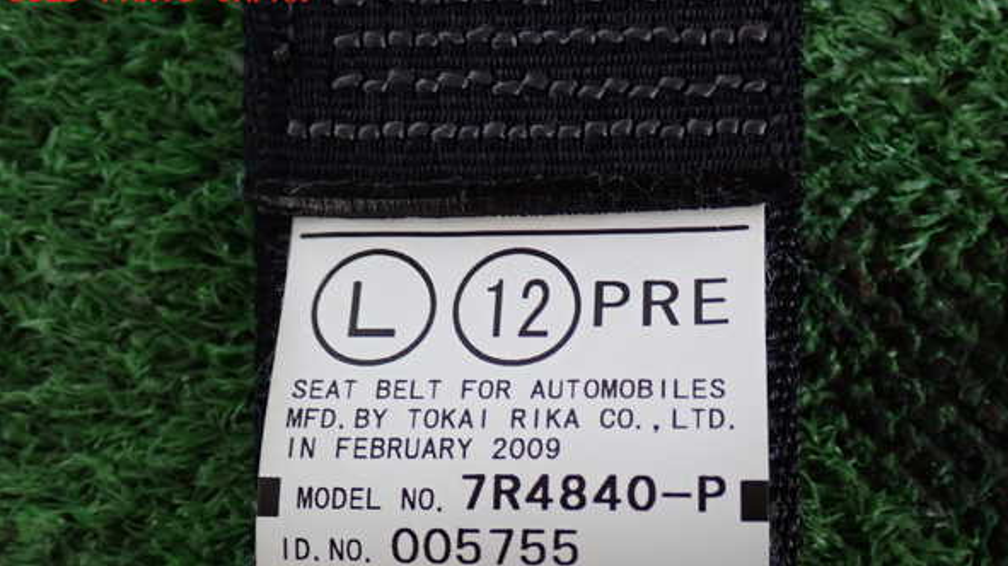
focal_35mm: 52
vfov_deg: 23.0
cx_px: 510
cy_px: 353
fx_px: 1389
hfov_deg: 39.9
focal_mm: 8.4
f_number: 3.1
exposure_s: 1/50
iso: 320
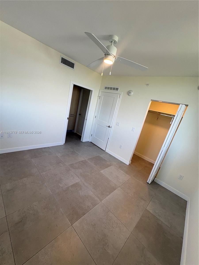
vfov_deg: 102.1
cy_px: 132
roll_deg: -14.1
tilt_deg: -15.3
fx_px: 107
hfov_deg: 85.7
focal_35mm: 14
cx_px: 100
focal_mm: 2.22
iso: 100
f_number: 2.2
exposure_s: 1/120
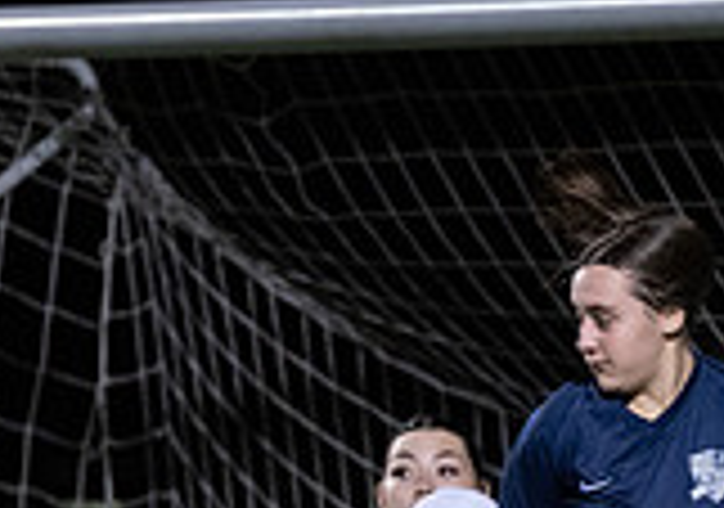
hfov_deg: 2.1
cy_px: 616
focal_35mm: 975
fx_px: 19931
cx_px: 488
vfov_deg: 1.5
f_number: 2.8
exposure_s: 1/1000
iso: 5000
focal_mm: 200
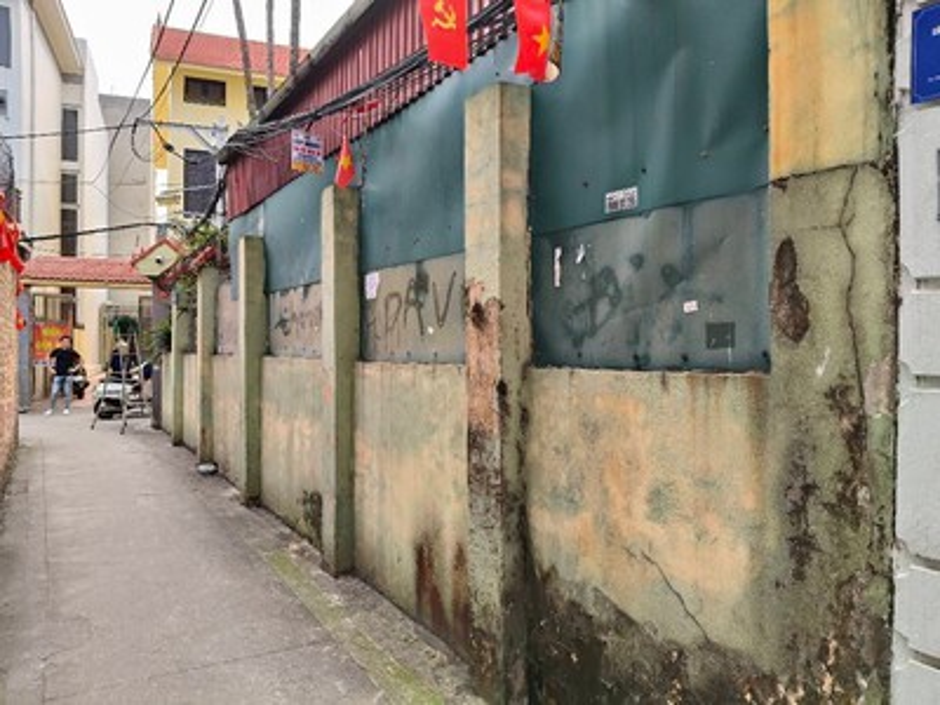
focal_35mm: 26
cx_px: 470
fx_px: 706
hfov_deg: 67.3
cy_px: 352
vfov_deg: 53.1
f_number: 1.8
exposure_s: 1/171
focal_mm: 4.84
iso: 80
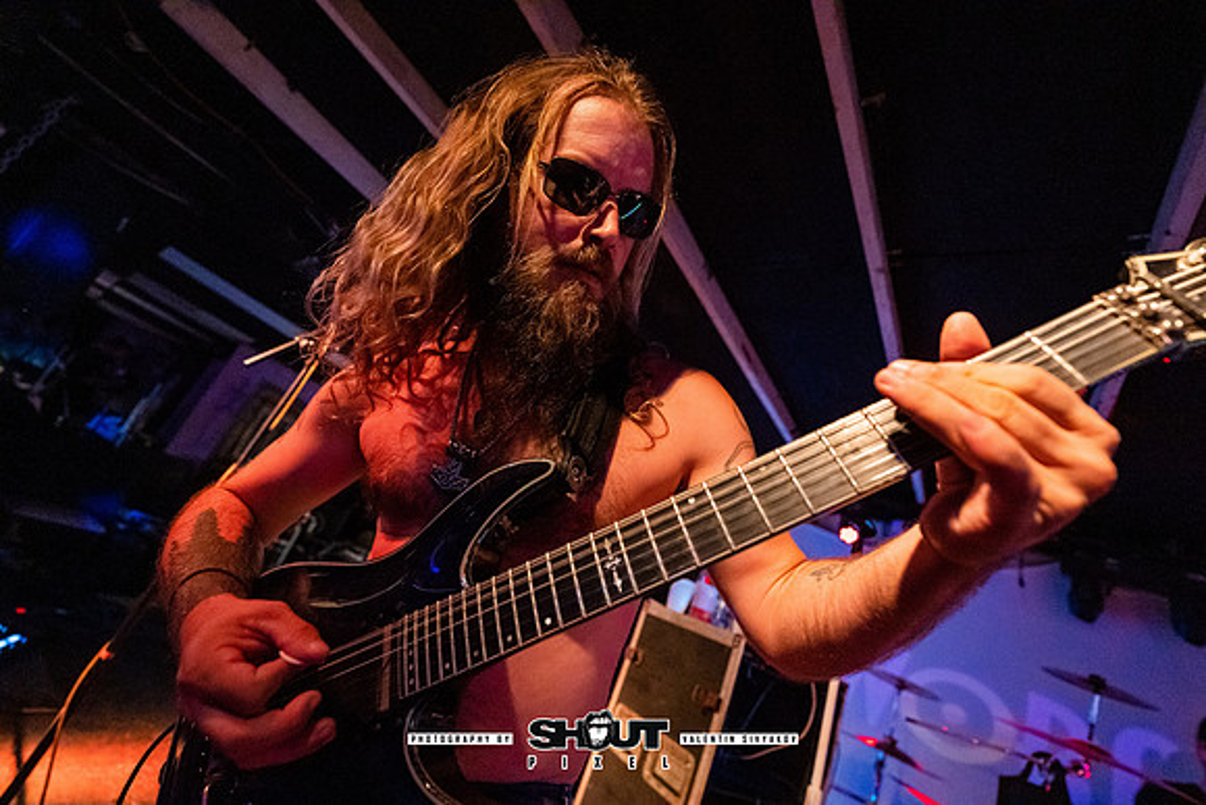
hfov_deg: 104.2
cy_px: 402
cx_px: 603
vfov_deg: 81.2
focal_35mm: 14
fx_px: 469
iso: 3200
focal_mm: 14
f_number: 2.8
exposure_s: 1/250
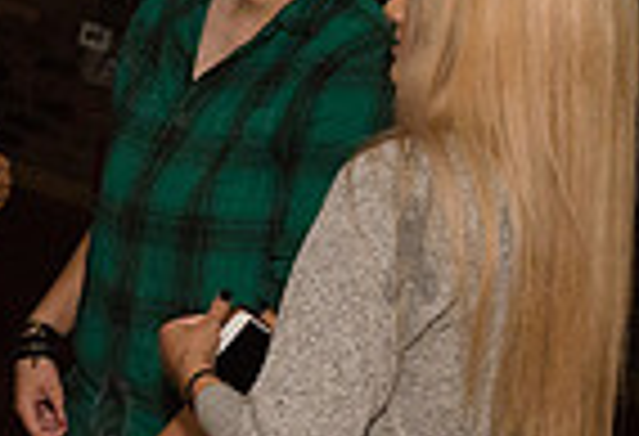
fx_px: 2218
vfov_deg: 11.2
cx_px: -174
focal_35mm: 124
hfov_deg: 15.6
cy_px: 310
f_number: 3.5
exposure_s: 1/320
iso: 2000
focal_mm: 24
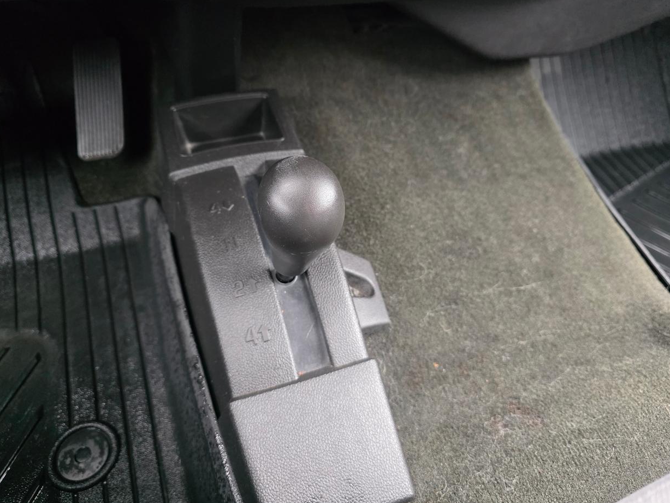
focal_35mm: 24
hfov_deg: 71.6
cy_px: 248
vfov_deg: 56.8
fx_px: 464
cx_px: 337
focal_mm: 6.3
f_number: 1.7
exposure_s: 1/120
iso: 1250
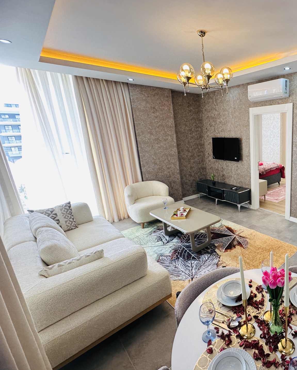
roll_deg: +2.0
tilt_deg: -13.0
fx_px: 209
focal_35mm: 19
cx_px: 254
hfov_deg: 62.2
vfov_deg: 83.3
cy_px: 183
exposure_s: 1/100
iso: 125
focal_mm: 2.22
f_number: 2.2
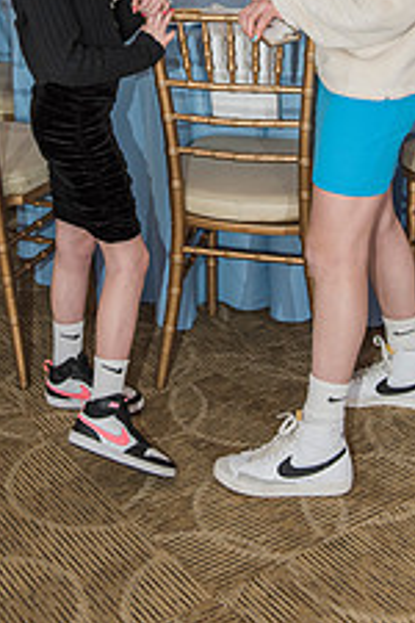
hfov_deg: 19.4
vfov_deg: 27.2
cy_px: 3
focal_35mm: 70
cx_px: 144
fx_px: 1210
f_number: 4
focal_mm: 35
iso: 1000
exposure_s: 1/100
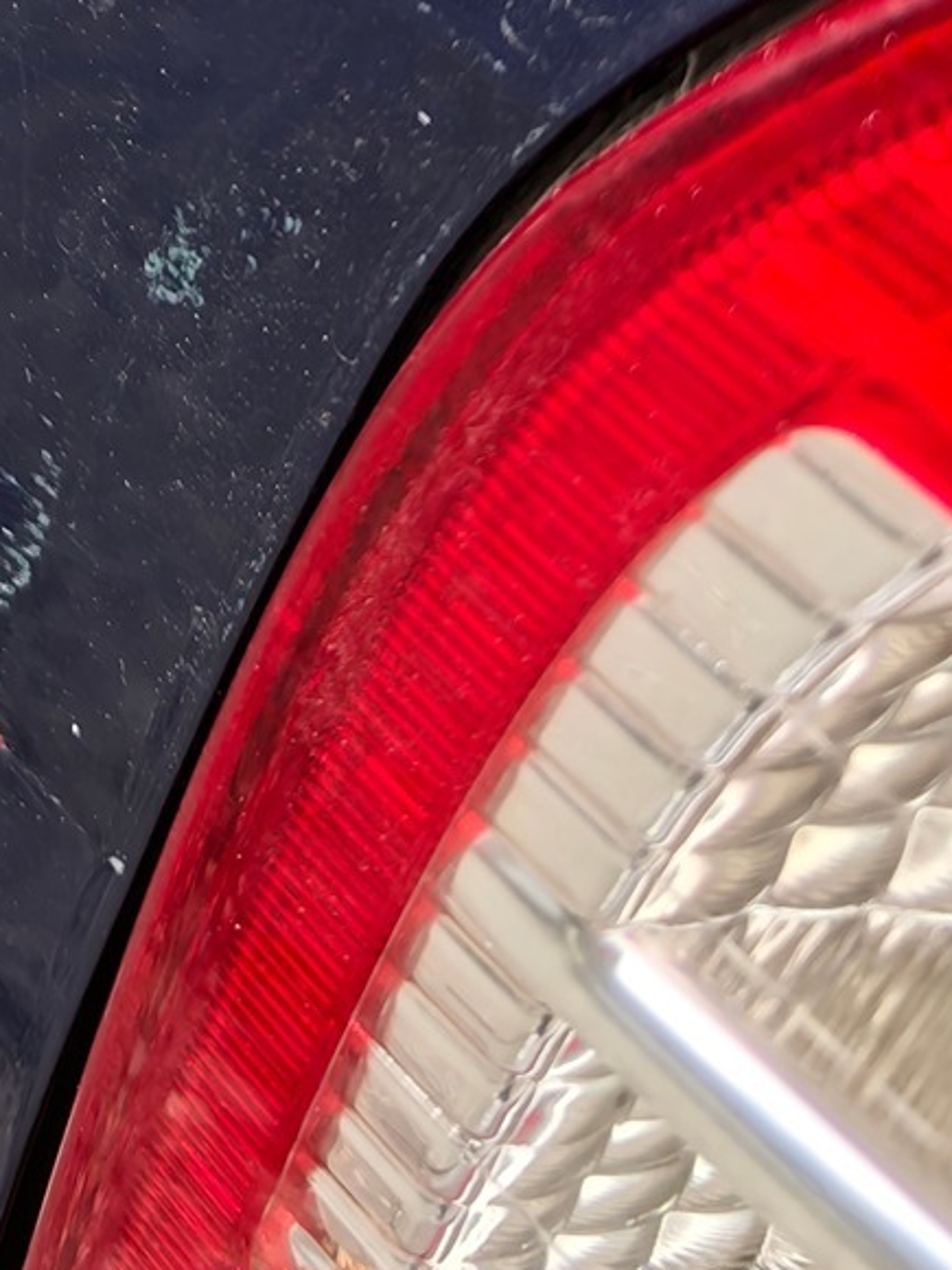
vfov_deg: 19.5
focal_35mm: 80
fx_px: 2934
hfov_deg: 16.5
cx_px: -549
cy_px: -891
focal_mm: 8.71
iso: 50
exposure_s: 1/934
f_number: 1.67
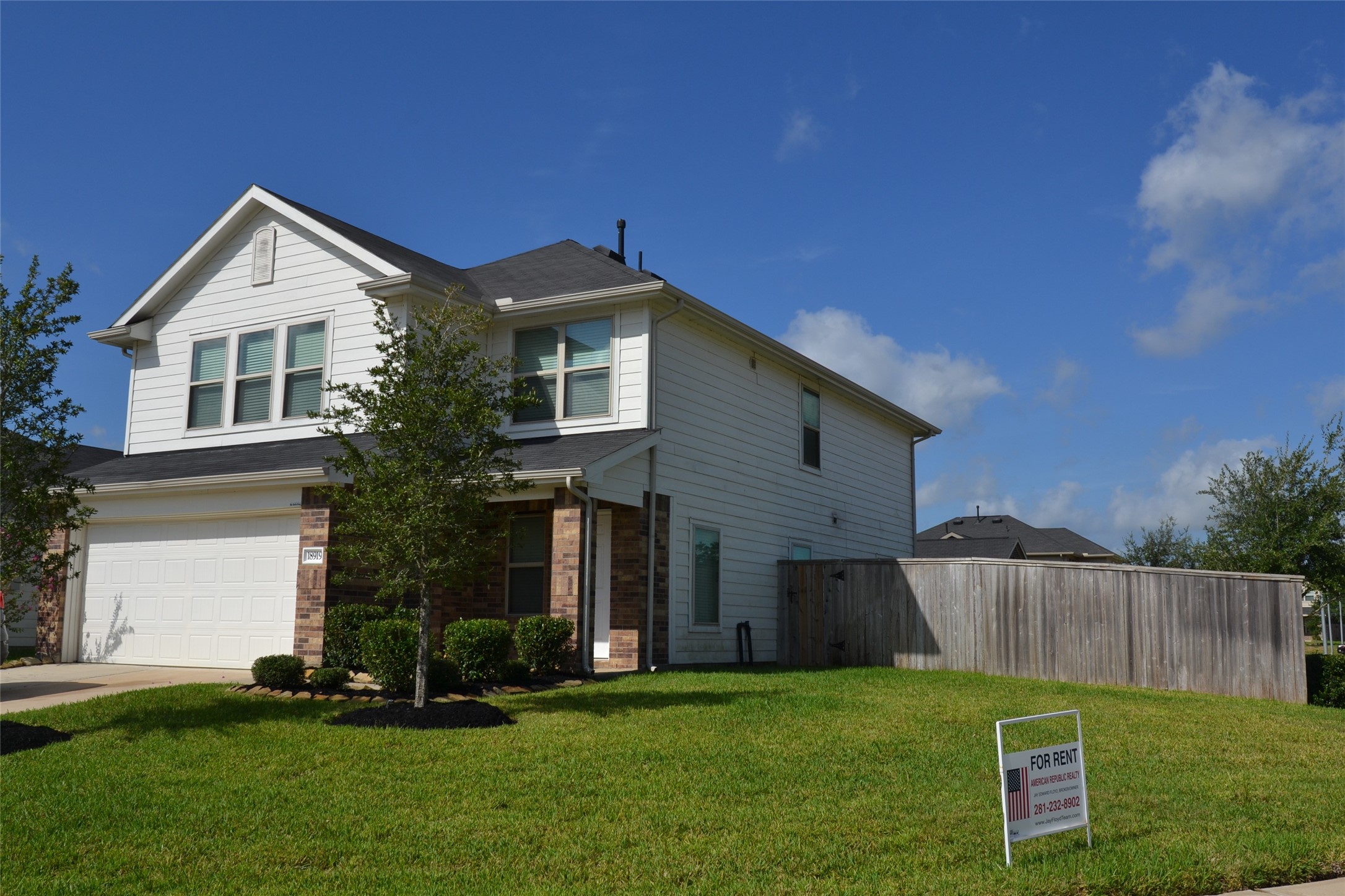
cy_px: 448
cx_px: 672
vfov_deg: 43.6
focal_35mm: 30
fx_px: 1121
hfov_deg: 61.9
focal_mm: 20
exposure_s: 1/320
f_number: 9
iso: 100
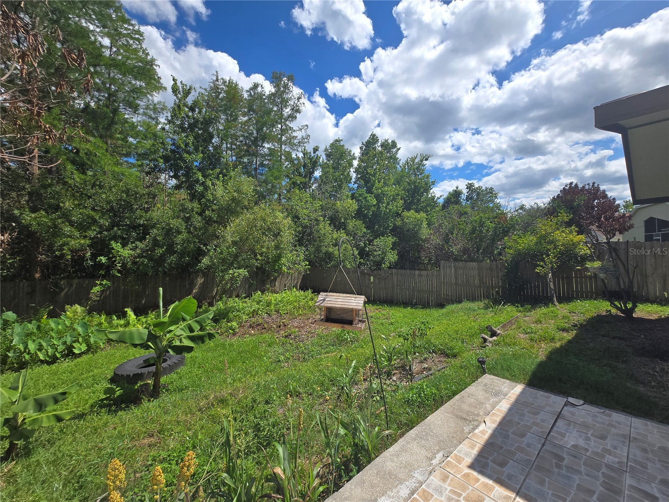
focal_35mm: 13
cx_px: 334
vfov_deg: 89.9
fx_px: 251
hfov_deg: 106.2
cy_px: 251
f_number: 2.2
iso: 25
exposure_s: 1/1354
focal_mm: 1.7
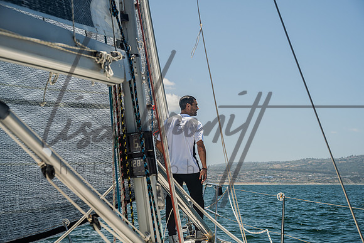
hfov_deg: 33.2
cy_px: 122
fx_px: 611
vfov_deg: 22.5
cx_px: 182
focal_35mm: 60
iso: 320
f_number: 6
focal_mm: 59
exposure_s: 1/800
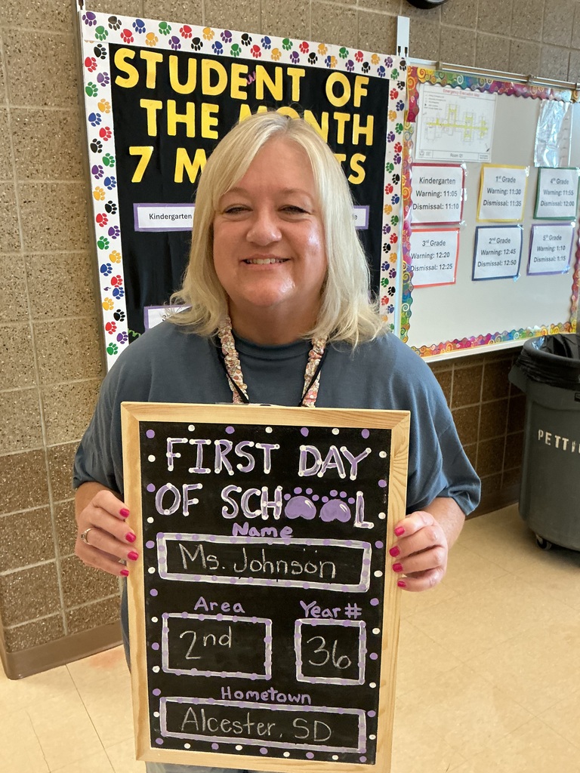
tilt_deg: -15.2
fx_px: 648
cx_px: 290
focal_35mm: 29
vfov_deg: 61.7
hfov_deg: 48.2
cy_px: 386
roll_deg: +0.7
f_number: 1.8
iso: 250
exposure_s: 1/60
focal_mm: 3
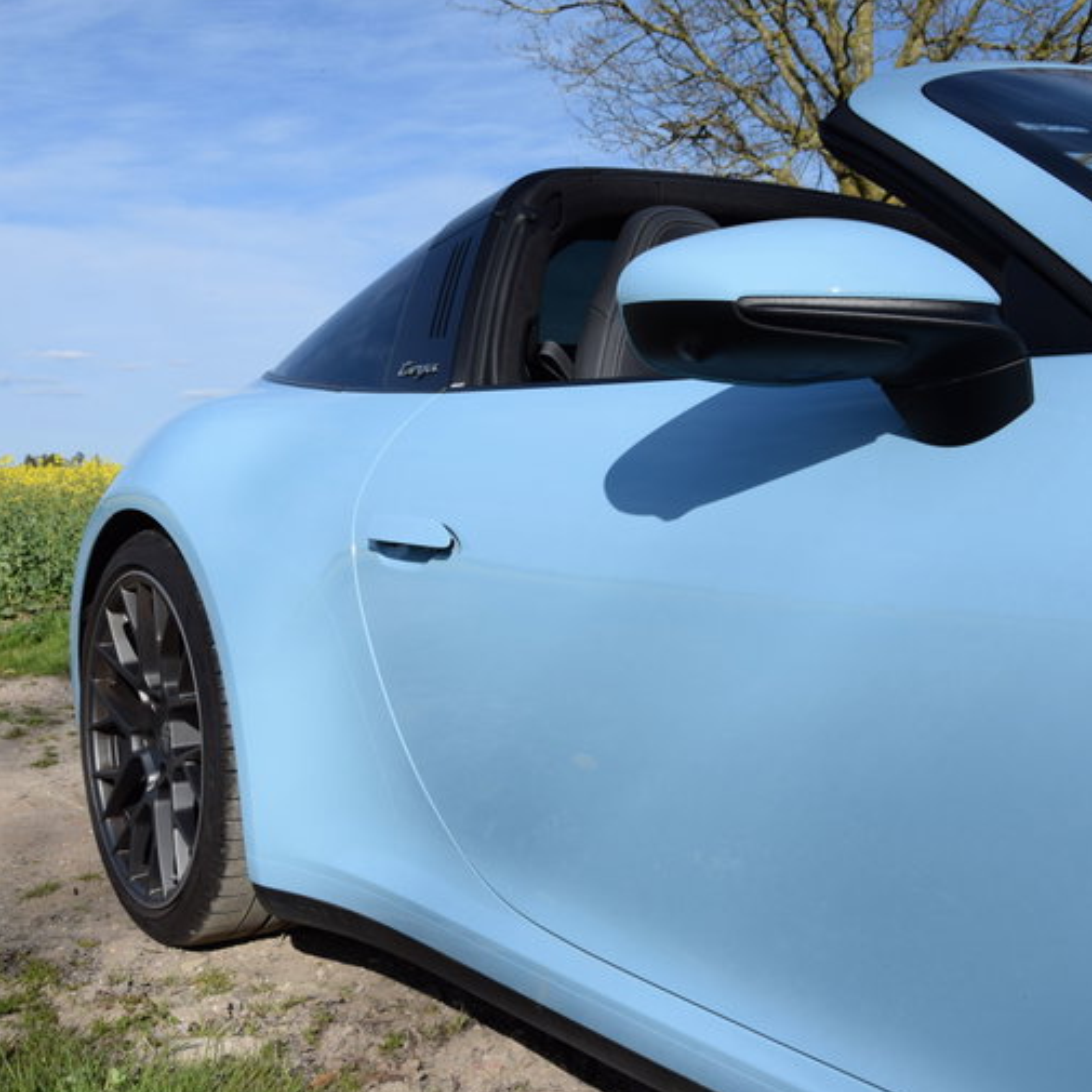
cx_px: 514
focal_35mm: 41
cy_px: 549
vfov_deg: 41.3
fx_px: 1451
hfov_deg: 41.2
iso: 200
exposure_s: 1/800
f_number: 8
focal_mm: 21
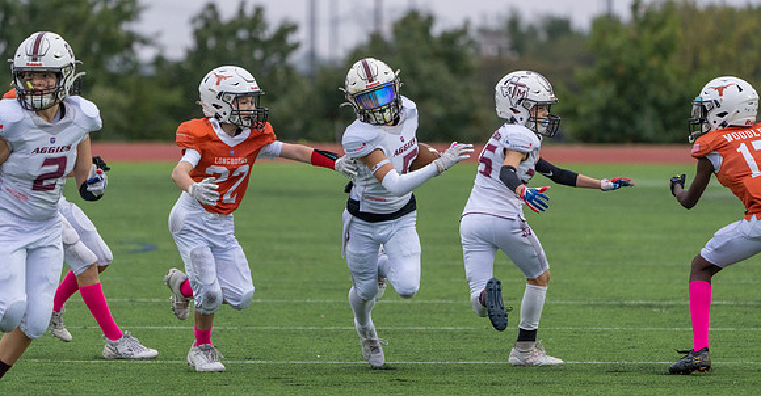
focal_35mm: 340
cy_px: 217
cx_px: 374
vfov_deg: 3.4
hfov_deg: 6.5
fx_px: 6743
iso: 3200
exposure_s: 1/1000
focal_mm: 306
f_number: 5.6
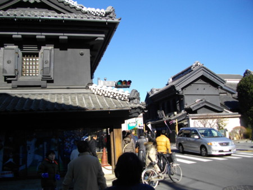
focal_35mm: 32
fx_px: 234
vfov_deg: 44.2
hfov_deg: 56.8
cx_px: 126
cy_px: 95
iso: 100
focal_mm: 5.7
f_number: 2.9
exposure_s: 1/800
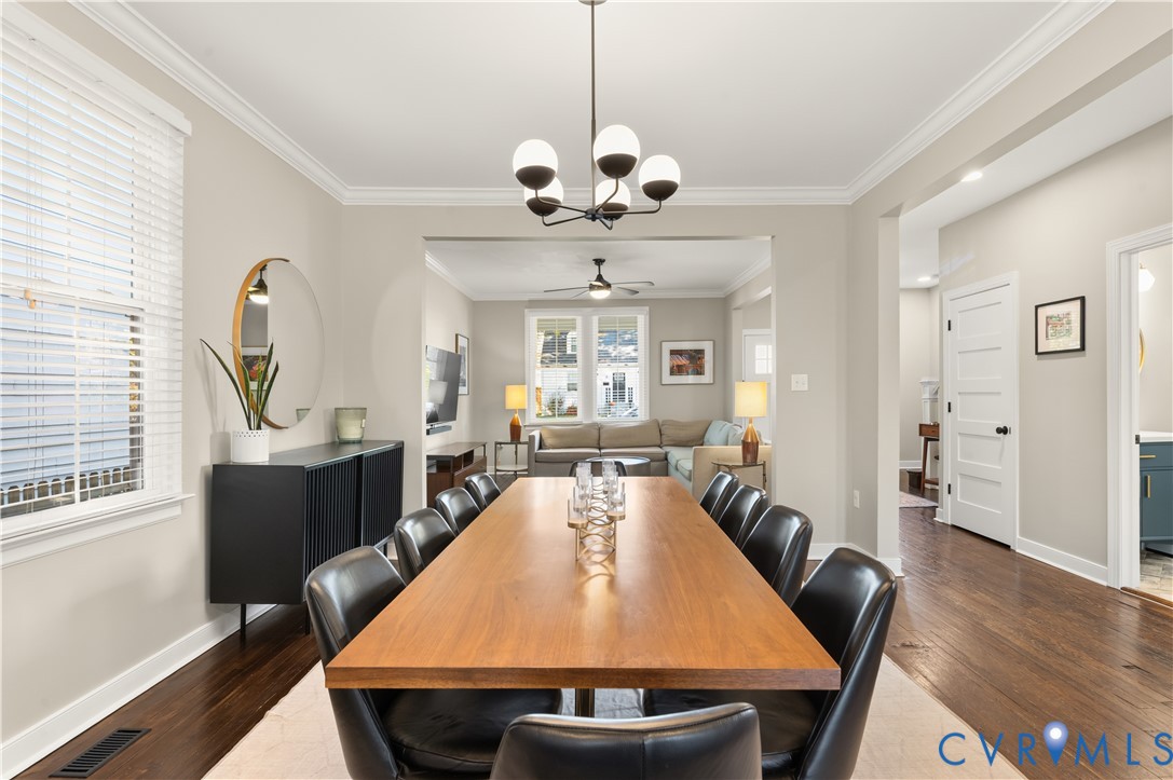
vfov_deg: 67.3
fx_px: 586
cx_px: 586
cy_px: 390
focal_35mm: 18
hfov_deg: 90.0
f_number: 9
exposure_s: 1/4
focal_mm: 18
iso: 1250
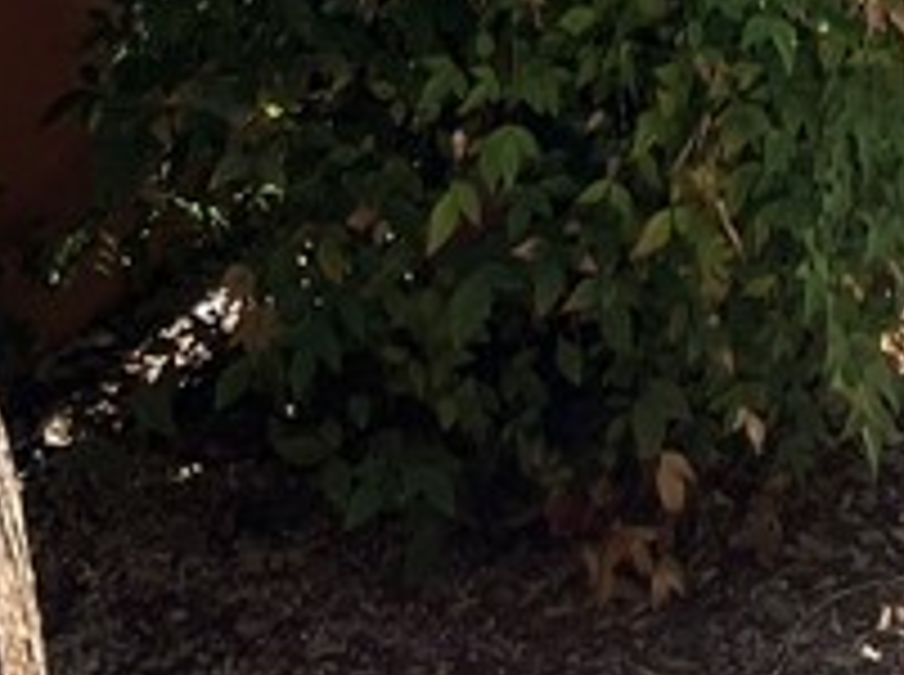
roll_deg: +1.7
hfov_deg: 13.5
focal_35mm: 143
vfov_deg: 9.3
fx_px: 3728
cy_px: -945
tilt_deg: -5.6
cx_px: 1030
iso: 20
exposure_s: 1/1156
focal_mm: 3.99
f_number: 1.8
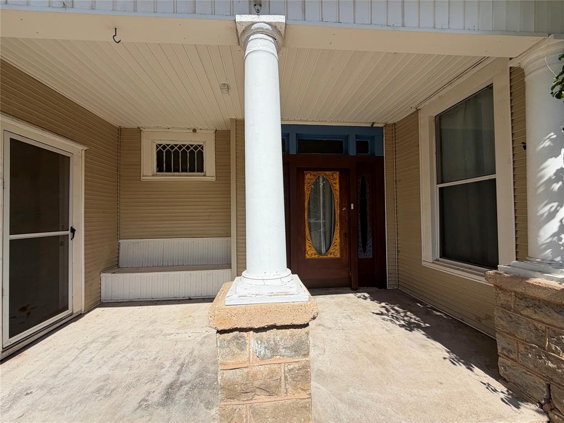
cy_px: 212
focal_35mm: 14
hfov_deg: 102.1
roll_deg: +0.9
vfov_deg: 85.7
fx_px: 228
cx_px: 282
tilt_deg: +0.8
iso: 20
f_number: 2.2
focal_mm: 2.22
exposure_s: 1/901
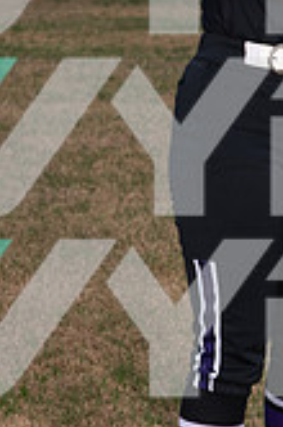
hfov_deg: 8.4
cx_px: 242
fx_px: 1930
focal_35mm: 163
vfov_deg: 12.6
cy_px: 139
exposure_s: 1/320
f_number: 6.3
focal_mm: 60
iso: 320
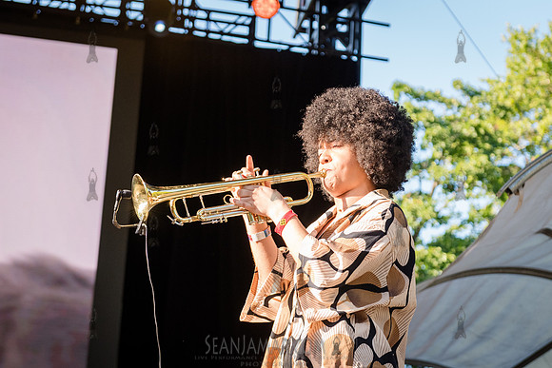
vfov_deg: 15.1
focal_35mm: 91
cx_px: 324
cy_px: 178
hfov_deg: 22.4
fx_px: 1393
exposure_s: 1/1000
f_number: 4.5
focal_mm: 70
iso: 1000
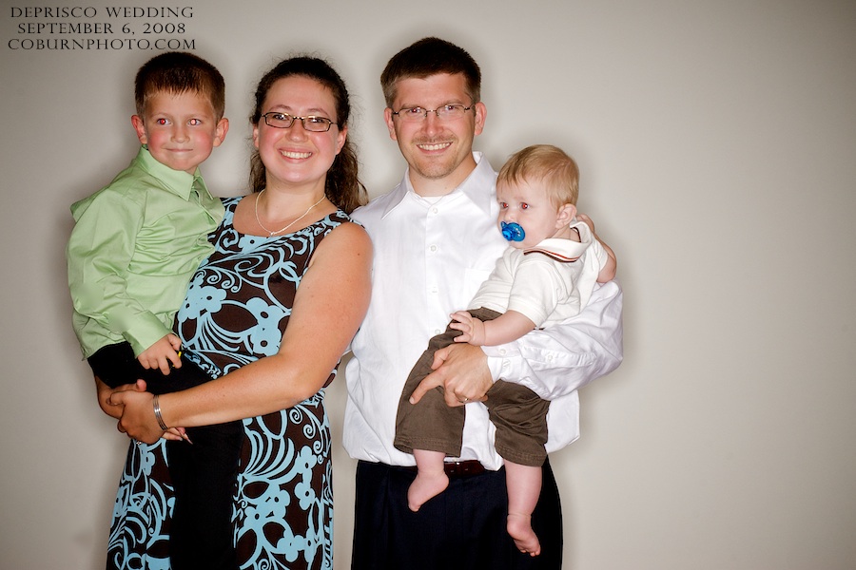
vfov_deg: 22.6
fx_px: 1427
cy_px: 285
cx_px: 428
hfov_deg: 33.4
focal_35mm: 60
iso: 200
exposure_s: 1/250
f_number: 16
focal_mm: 40
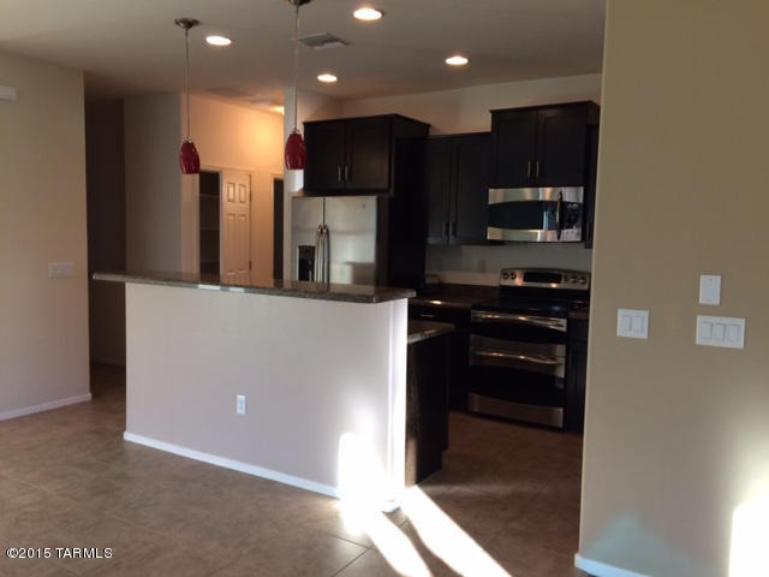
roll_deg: -0.2
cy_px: 288
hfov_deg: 61.7
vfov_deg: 48.2
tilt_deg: -6.2
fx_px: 644
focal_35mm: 29
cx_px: 384
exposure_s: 1/30
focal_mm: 4.15
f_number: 2.2
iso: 50
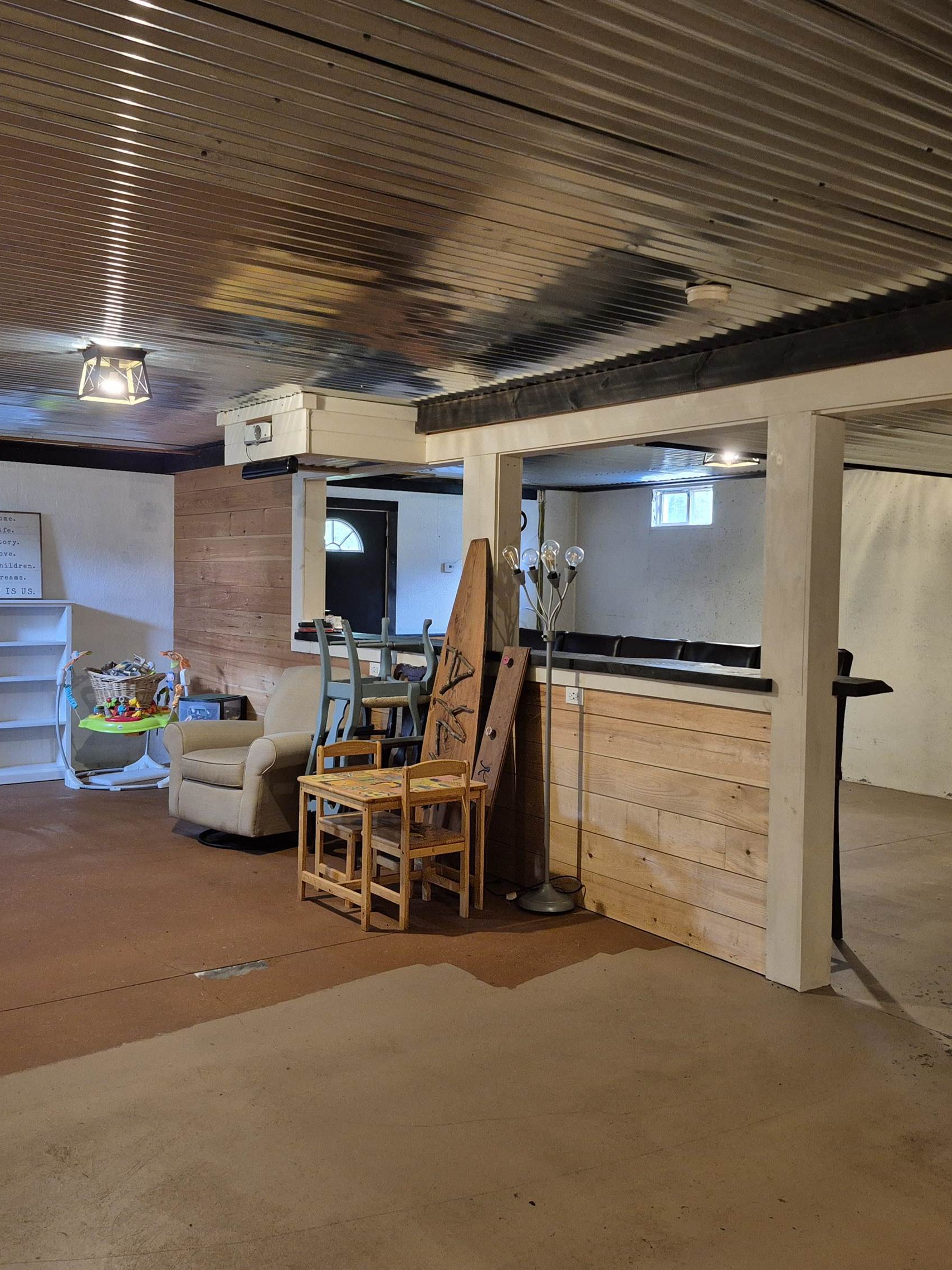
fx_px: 1137
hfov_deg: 45.4
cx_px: 466
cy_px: 634
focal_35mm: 31
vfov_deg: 58.4
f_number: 1.8
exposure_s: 1/60
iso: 640
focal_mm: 5.4
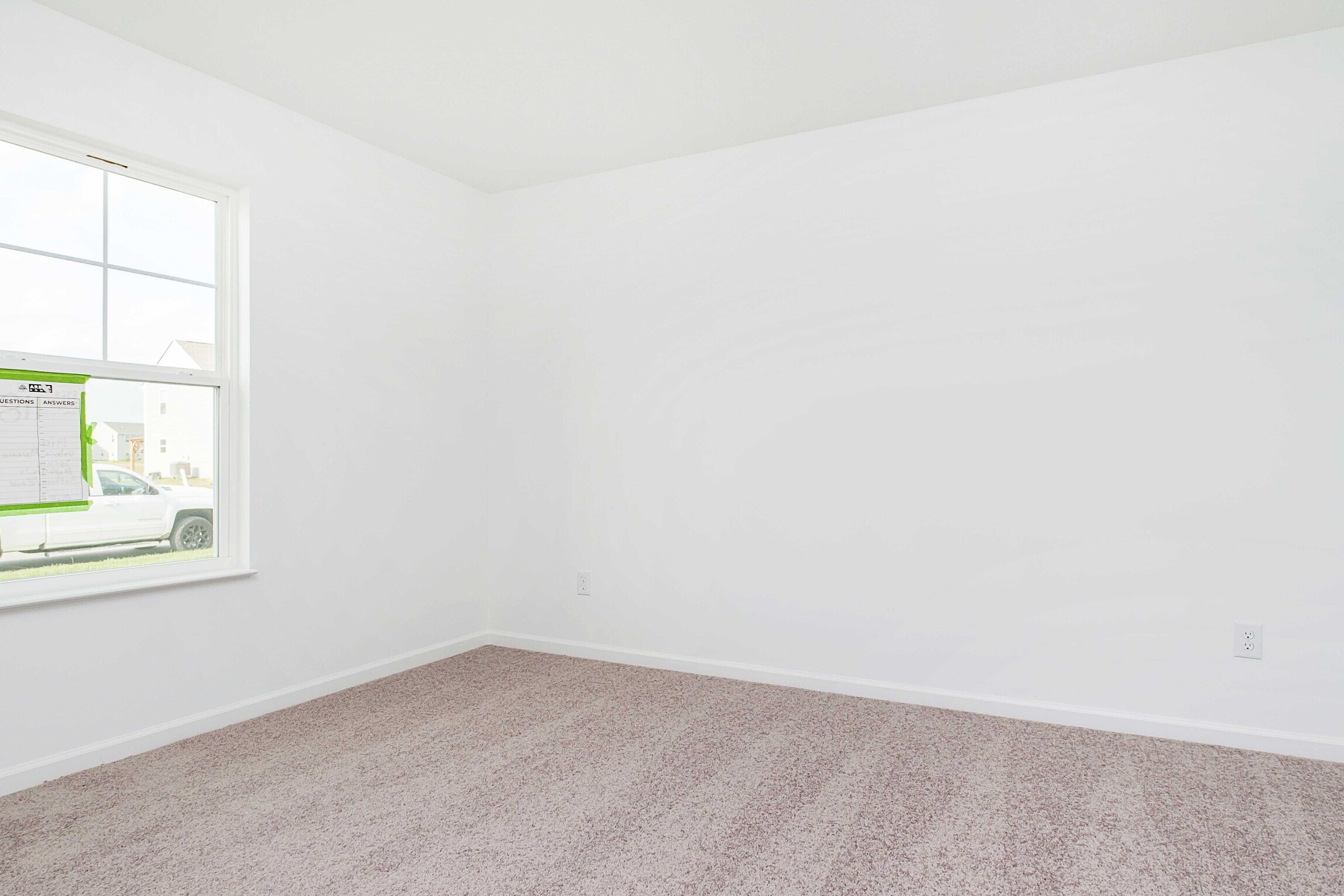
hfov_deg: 84.0
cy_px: 450
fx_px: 747
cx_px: 673
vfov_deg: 61.9
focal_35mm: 20
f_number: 4
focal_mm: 10
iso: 250
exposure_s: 1/250
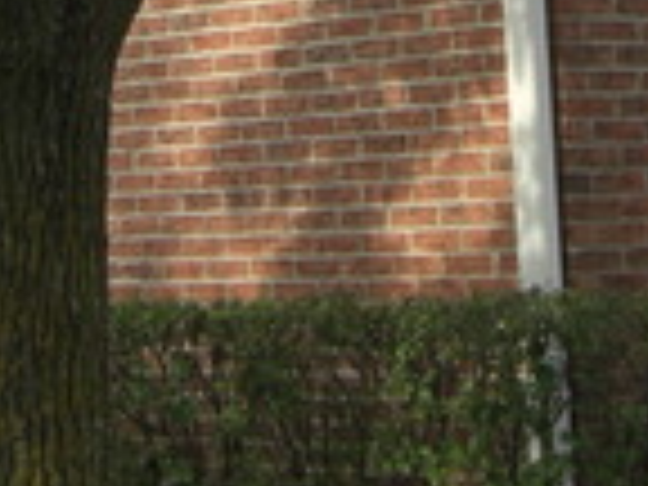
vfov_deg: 8.6
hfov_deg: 11.6
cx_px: 572
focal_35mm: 169
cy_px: -252
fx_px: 3164
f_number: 4
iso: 80
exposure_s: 1/250
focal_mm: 7.9
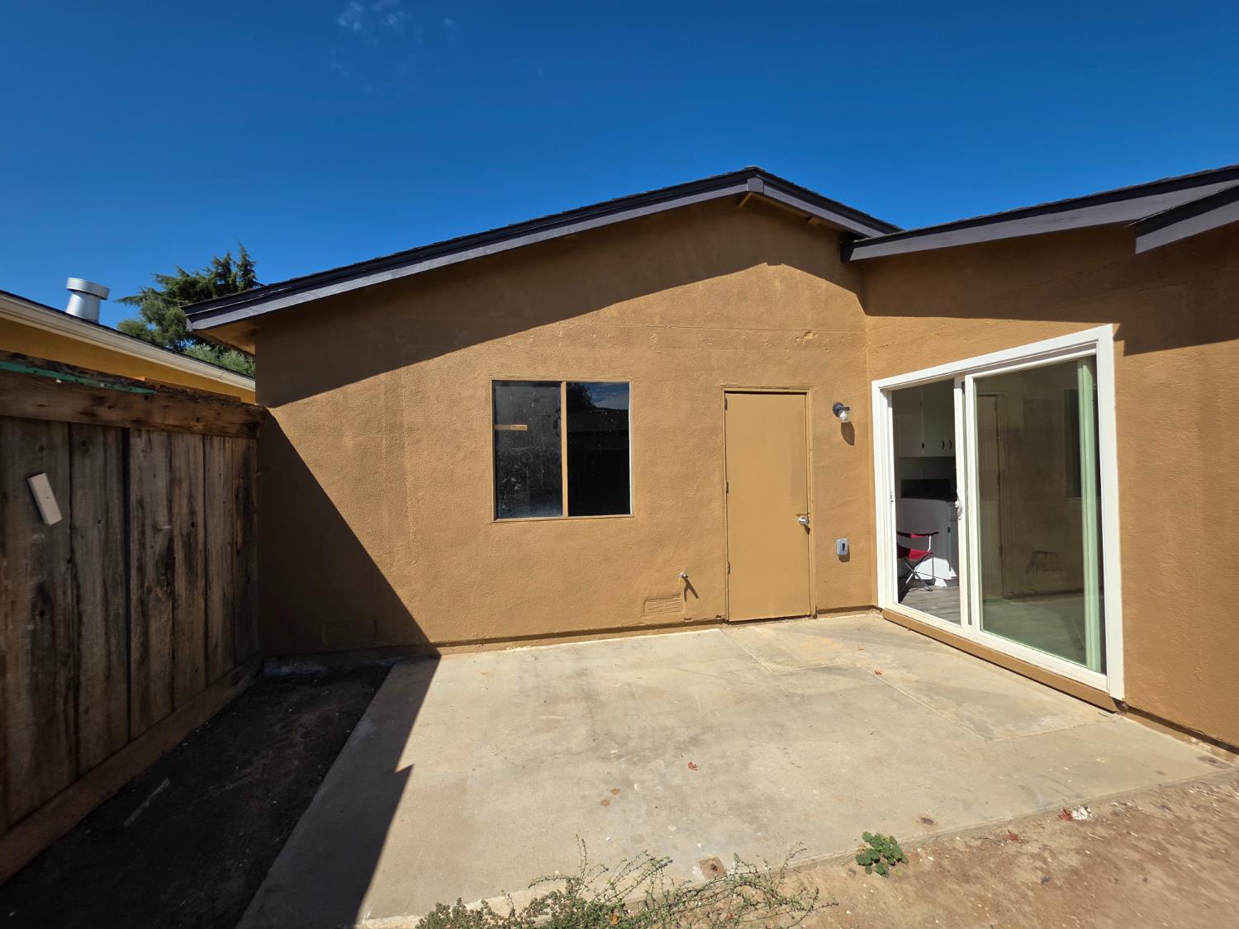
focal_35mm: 13
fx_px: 465
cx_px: 620
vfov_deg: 89.9
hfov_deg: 106.2
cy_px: 464
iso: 40
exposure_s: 1/2404
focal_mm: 2.2
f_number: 1.9
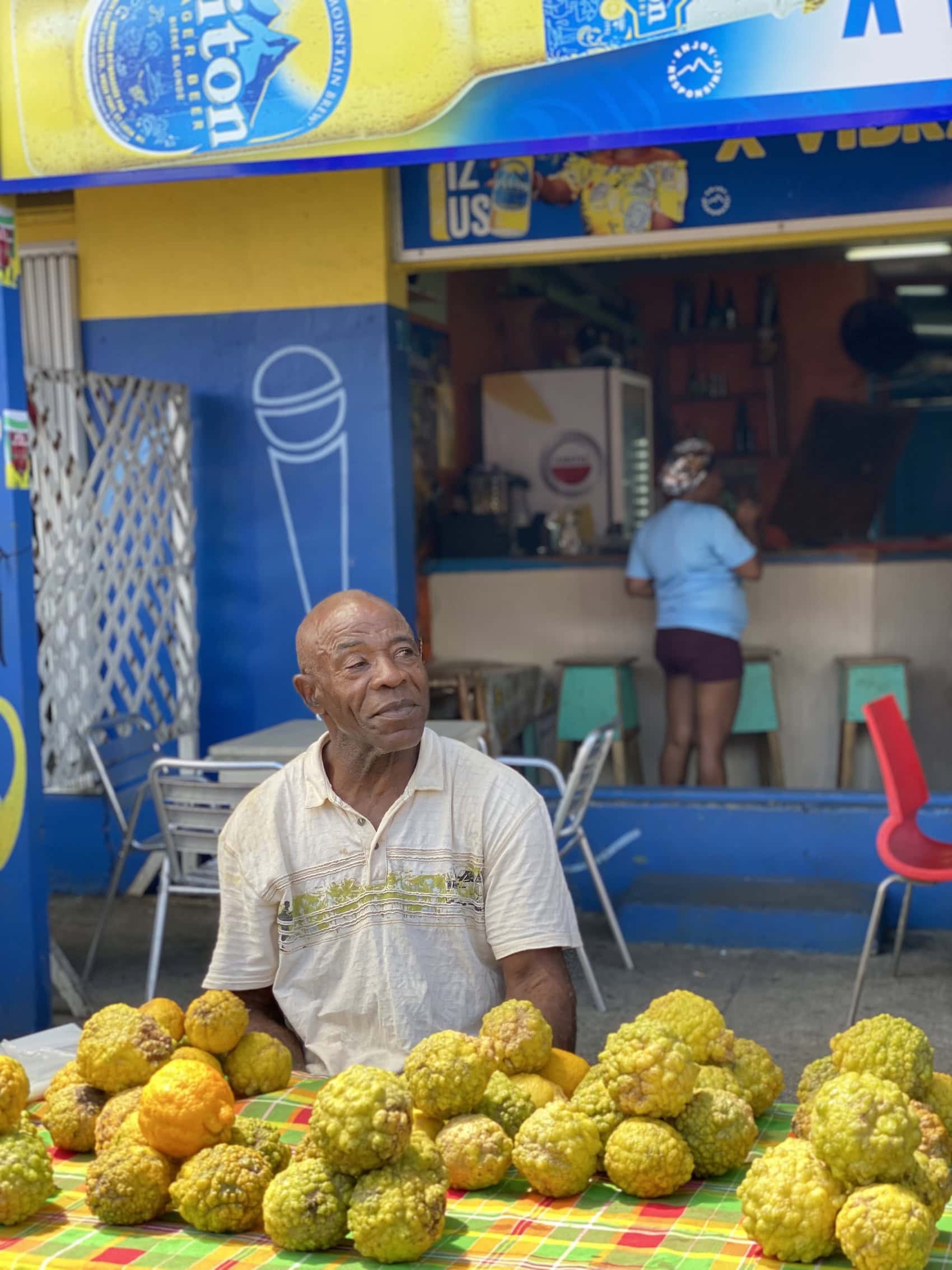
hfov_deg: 28.0
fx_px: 1907
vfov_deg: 36.8
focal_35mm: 52
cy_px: 635
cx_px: 476
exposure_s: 1/122
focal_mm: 6
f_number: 2
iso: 25
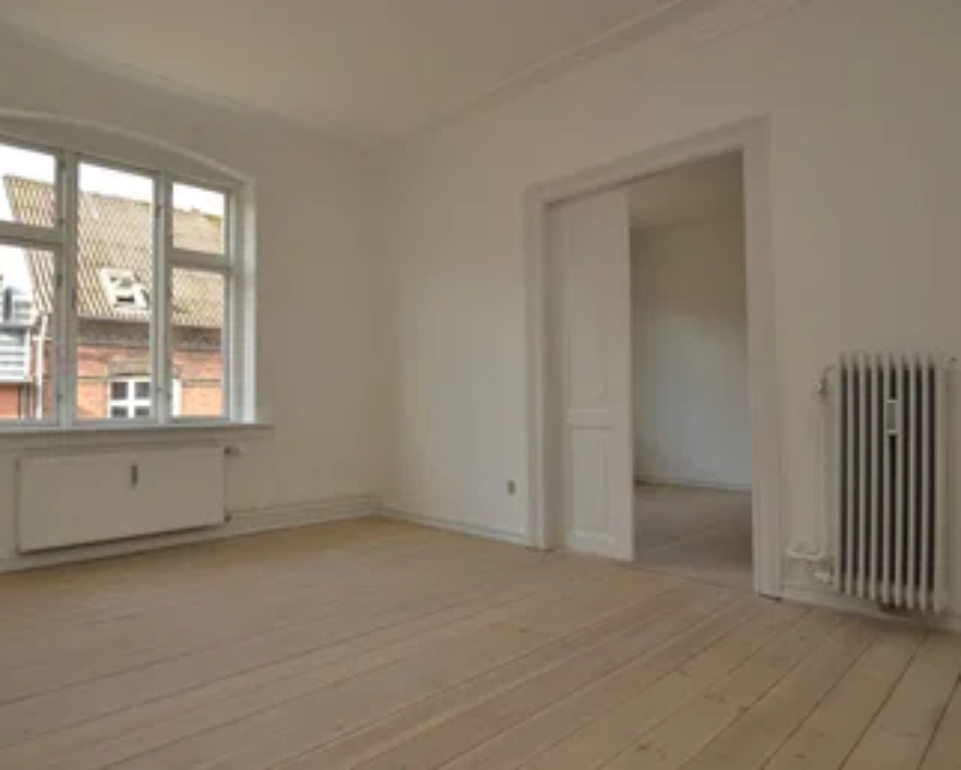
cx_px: 370
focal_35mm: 21
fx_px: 598
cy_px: 375
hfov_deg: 76.4
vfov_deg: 65.6
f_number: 5.6
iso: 280
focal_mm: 12
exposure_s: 1/125
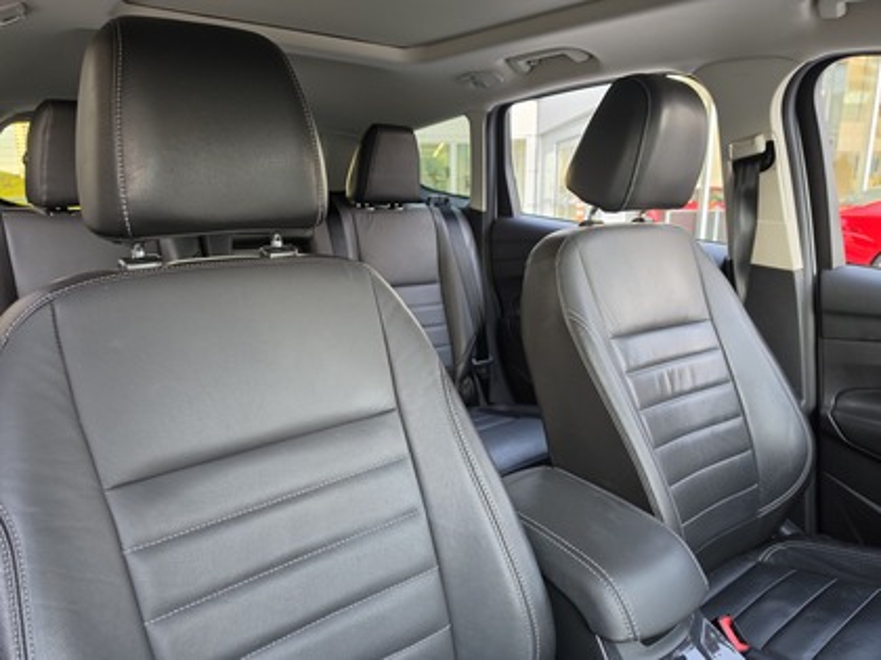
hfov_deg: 73.9
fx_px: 585
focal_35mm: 23
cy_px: 330
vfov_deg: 58.9
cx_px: 440
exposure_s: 1/120
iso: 100
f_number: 1.4
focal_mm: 6.5
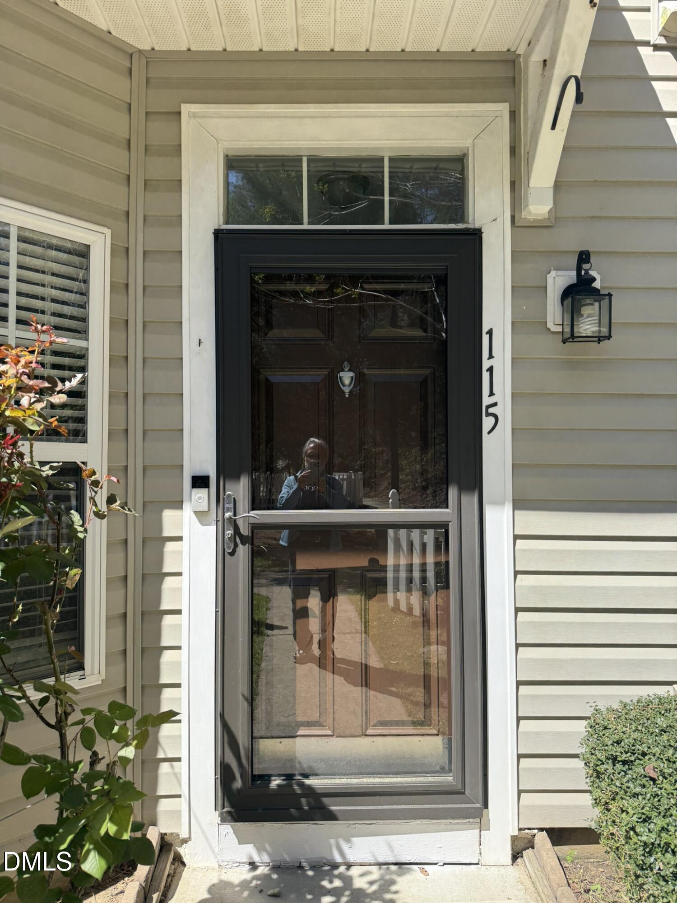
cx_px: 338
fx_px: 626
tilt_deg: +2.3
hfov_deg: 56.8
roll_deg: -0.4
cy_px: 452
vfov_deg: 71.6
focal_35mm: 24
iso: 100
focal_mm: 6.76
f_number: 1.78
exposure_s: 1/2299
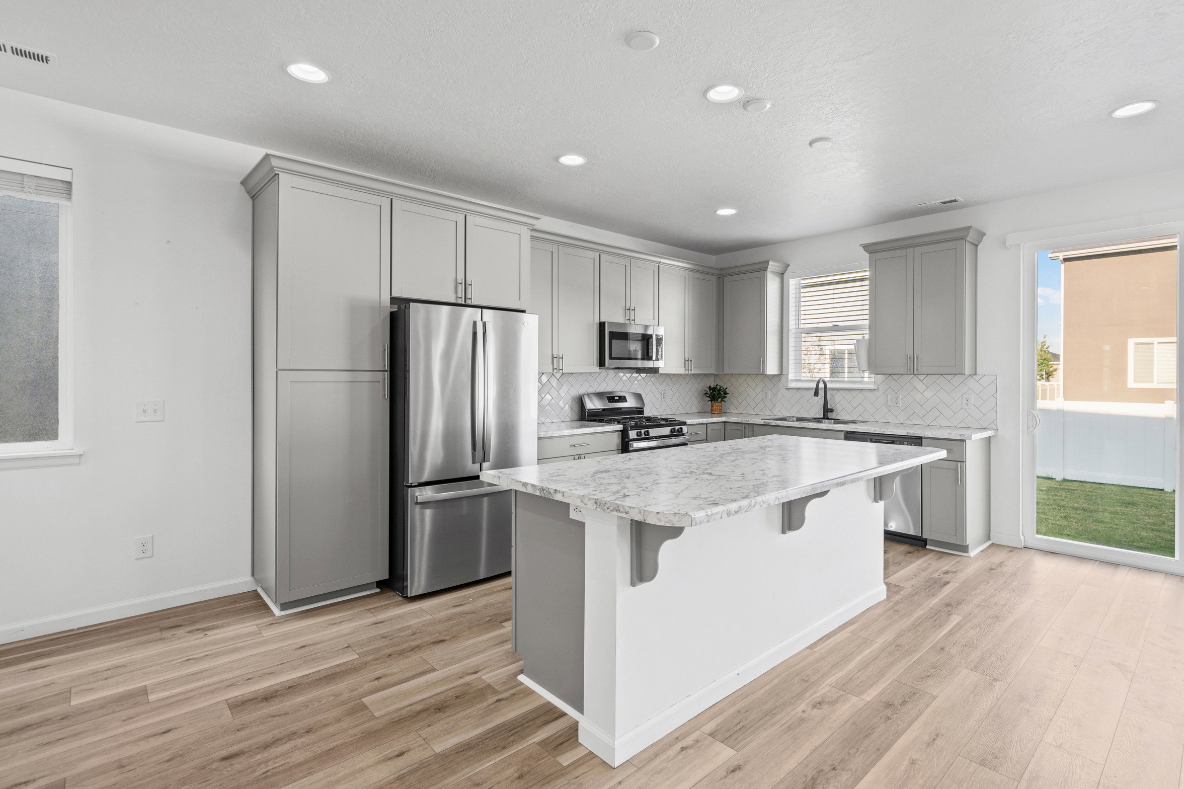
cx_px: 624
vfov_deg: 70.4
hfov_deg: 93.2
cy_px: 382
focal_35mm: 17
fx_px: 559
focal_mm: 16
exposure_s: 1/13
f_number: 9
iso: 250
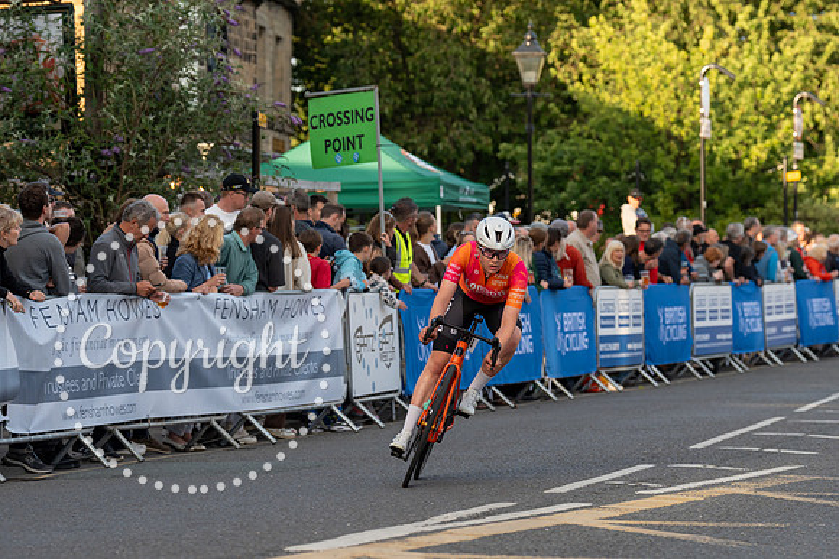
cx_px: 403
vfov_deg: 9.8
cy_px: 264
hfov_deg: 14.7
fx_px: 3256
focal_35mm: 140
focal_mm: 105
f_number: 3.5
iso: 500
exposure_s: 1/800
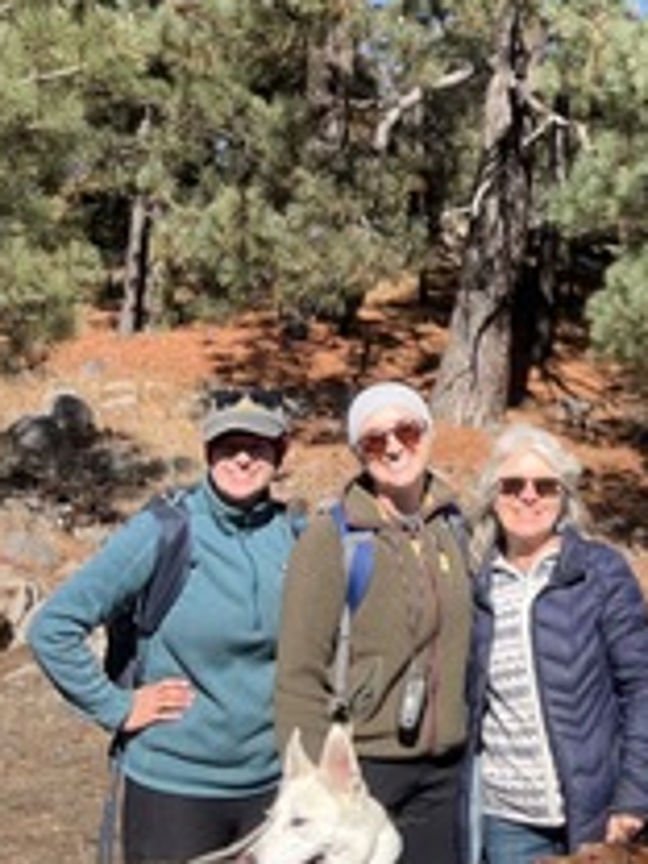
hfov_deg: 18.7
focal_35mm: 75
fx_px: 1872
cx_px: 760
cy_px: 245
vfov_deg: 25.8
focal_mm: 2.69
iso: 25
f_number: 1.9
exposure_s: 1/1284
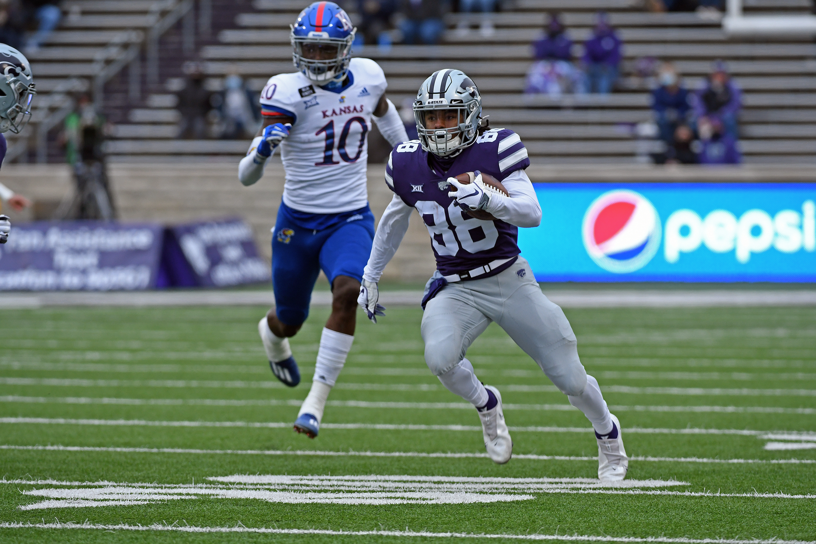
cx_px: 408
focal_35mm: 420
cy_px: 272
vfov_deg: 3.3
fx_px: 9519
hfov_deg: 4.9
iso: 800
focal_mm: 280
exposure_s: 1/1000
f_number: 4
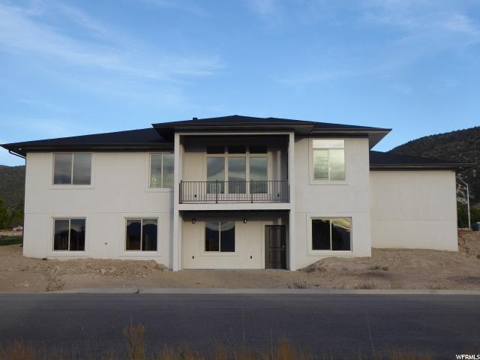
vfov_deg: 31.5
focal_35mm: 46
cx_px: 240
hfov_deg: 41.2
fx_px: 638
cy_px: 180
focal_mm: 7.8
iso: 80
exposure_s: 1/250
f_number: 3.9
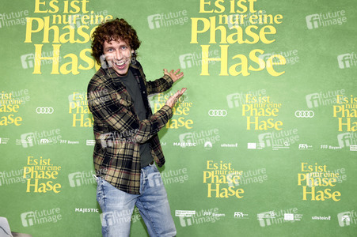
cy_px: 118
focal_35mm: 32
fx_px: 317
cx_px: 178
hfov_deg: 58.8
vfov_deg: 41.1
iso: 500
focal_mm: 32
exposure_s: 1/125
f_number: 6.3
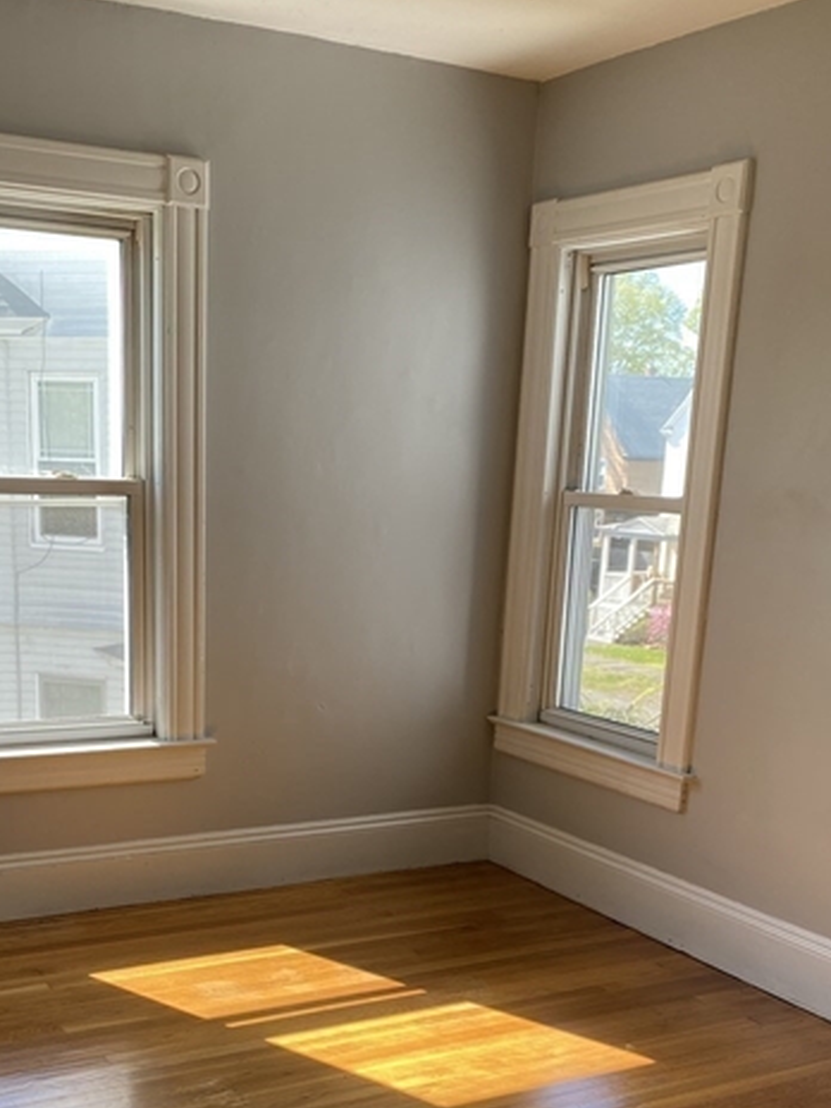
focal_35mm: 43
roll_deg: -1.8
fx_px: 1376
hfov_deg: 33.5
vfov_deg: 42.3
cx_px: 334
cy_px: 852
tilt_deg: -14.2
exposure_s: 1/121
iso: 32
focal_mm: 4.25
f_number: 1.8
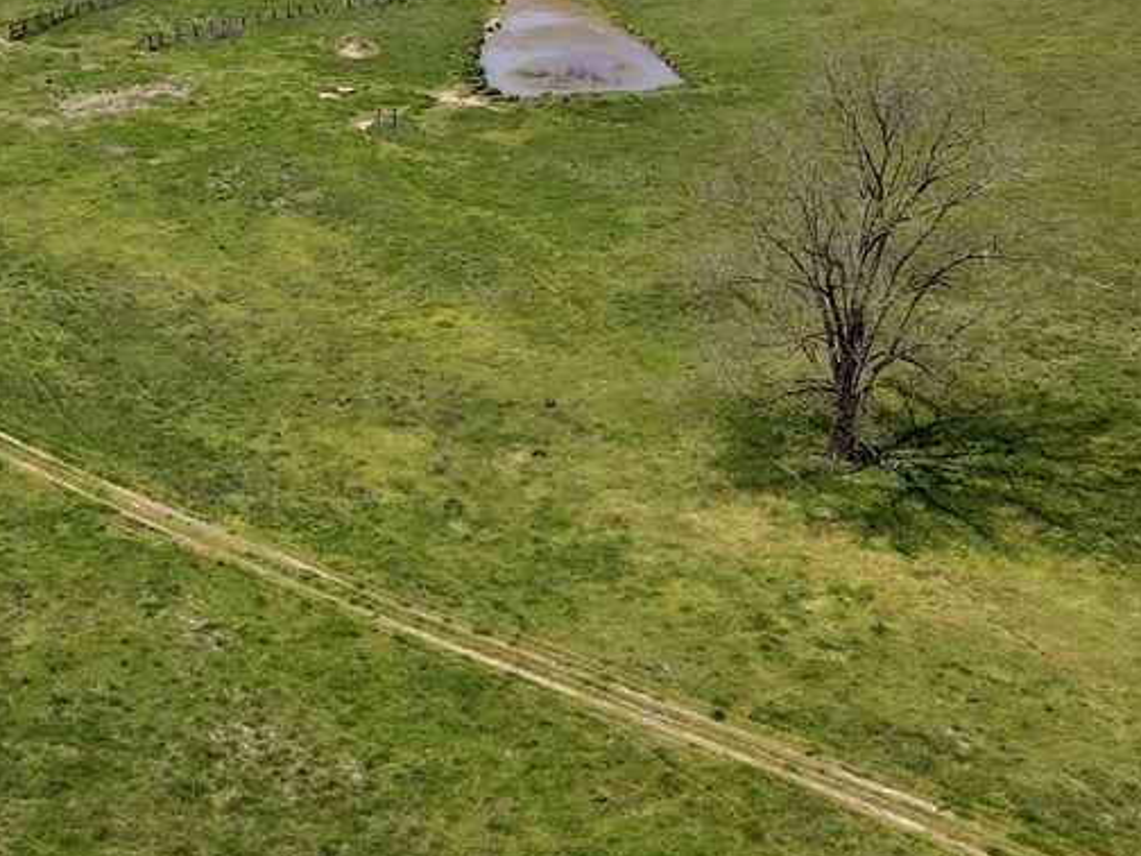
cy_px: 181
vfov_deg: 23.7
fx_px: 2011
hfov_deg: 31.2
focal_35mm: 61
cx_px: 317
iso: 100
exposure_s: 1/800
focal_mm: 4.5
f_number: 2.8
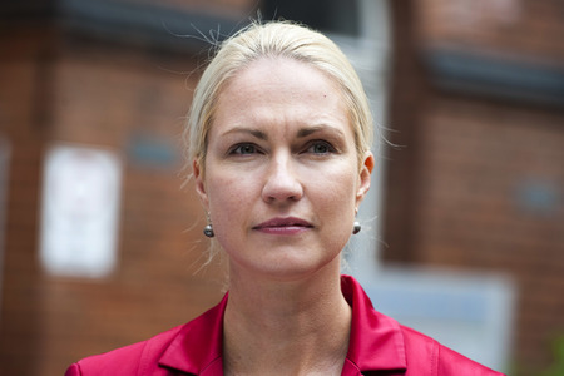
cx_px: 282
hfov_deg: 10.3
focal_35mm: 200
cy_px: 188
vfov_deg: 6.9
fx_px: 3133
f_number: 6.3
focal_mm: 200
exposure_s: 1/640
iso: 800
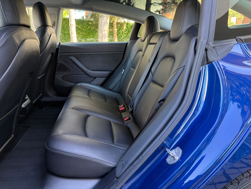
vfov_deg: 56.8
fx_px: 174
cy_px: 94
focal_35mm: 24
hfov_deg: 71.6
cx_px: 126
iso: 200
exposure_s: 1/63
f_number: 1.78
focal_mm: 6.76
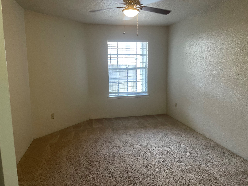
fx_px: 186
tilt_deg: -7.0
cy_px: 93
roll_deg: +1.5
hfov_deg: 67.3
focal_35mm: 26
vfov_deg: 53.1
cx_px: 124
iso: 160
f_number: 1.6
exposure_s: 1/60
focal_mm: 4.2
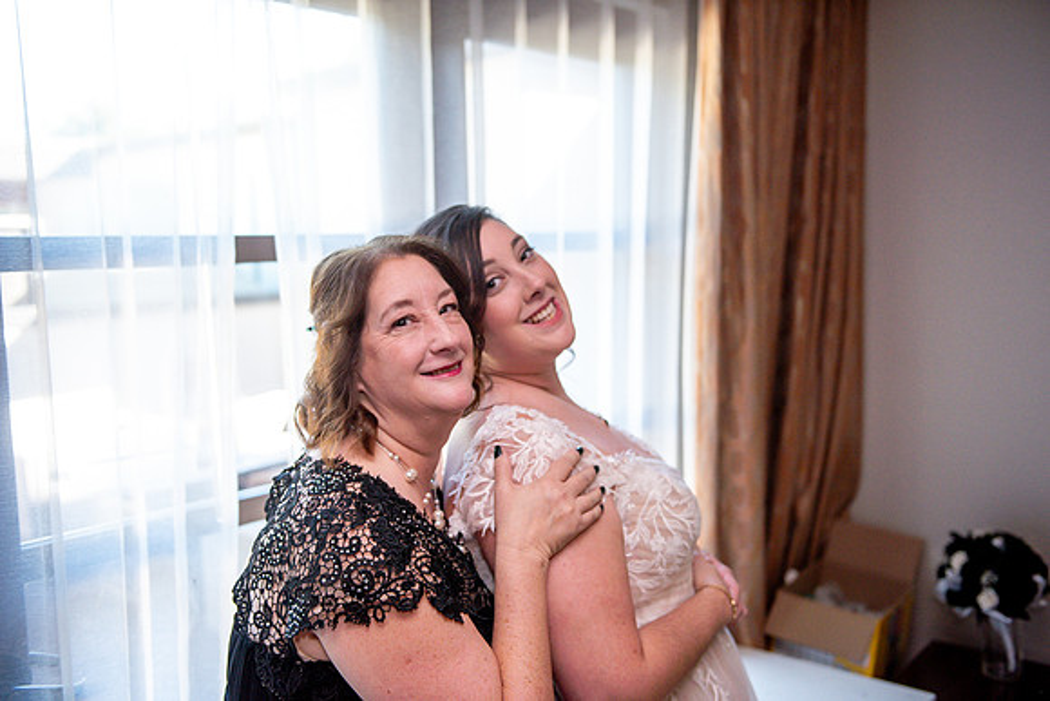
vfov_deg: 37.9
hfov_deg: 54.4
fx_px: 1021
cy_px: 350
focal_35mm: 35
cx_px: 525
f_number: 2.8
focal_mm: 35
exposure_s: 1/400
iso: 1000
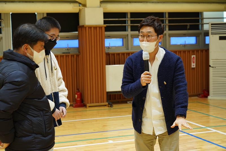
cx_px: 113
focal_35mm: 70
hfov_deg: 28.8
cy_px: 76
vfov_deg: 19.4
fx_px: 439
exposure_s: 1/80
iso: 640
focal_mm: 70
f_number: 5.6
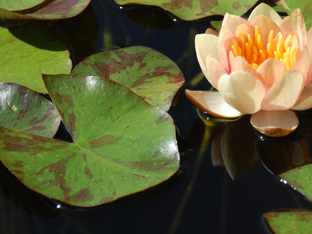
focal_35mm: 146
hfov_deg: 13.5
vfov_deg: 10.2
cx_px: 242
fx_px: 1315
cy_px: 94
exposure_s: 1/400
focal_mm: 55
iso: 200
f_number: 10
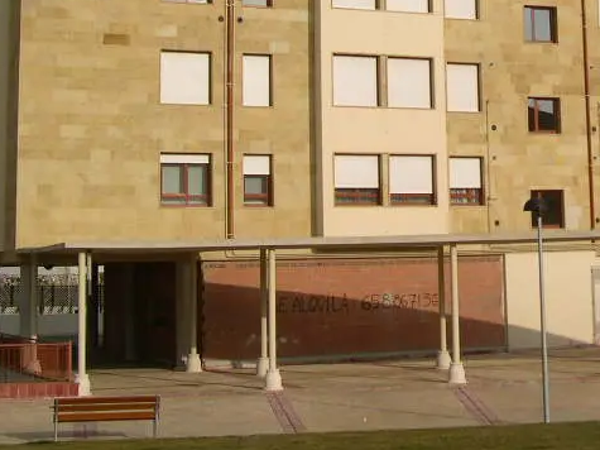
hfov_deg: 23.4
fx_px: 1421
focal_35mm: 82
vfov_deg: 17.5
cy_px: -10
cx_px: 509
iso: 100
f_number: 7.6
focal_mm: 8
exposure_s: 1/289
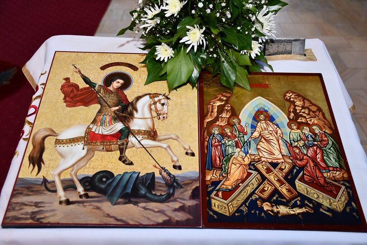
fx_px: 459
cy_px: 122
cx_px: 184
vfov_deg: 29.9
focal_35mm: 45
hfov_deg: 43.6
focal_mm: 30
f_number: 4
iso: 560
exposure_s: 1/60
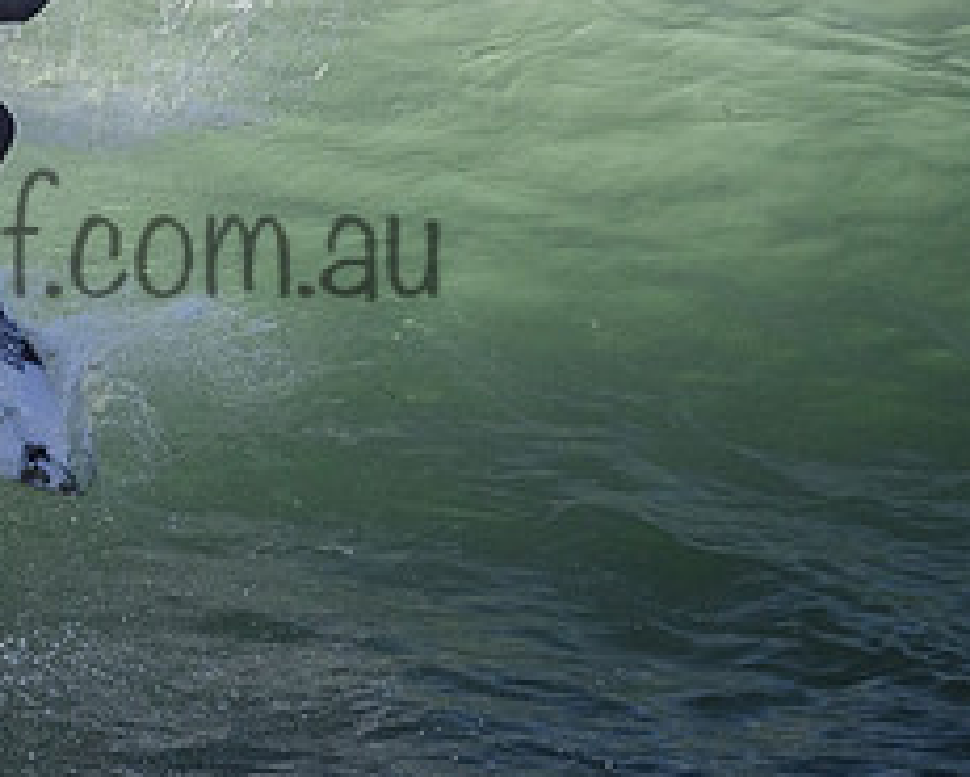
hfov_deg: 1.1
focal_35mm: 1698
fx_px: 48767
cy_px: 200
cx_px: -4
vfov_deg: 0.9
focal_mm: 720
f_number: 11
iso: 2200
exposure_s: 1/2000
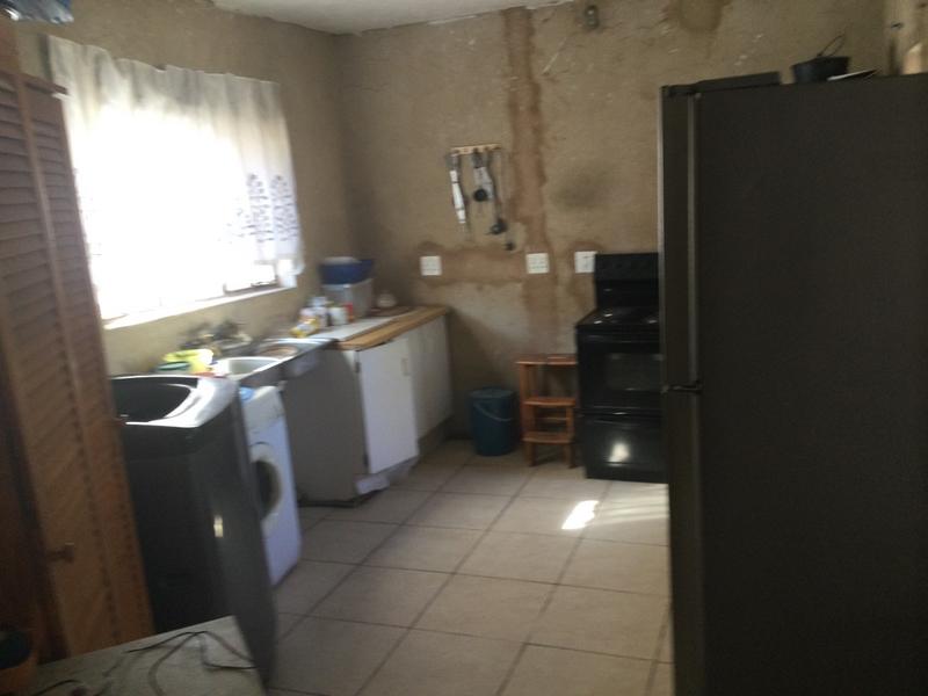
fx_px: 831
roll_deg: +0.6
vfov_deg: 45.4
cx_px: 464
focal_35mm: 31
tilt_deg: -8.5
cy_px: 348
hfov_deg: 58.4
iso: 80
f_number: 2.4
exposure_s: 1/33
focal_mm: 3.3
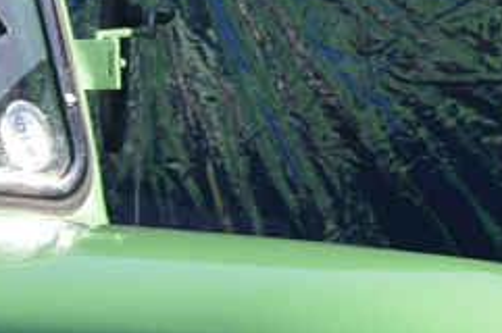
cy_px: 614
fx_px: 4442
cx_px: -244
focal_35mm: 319
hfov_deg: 6.4
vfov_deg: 4.3
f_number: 9
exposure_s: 1/200
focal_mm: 32
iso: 100
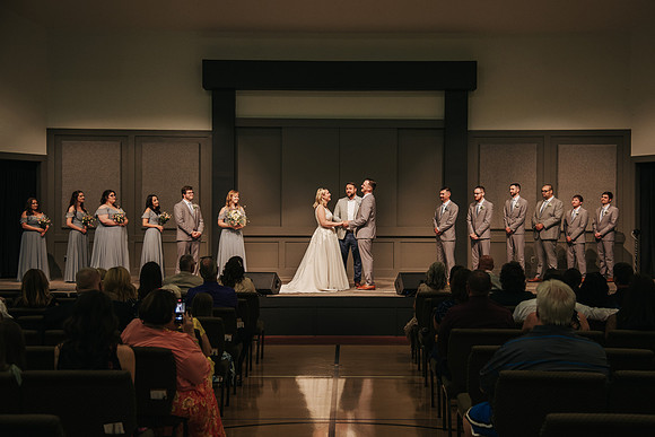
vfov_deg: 24.4
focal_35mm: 56
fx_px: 1011
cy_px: 217
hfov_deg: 35.9
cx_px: 343
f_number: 4
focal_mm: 50
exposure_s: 1/200
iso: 1000
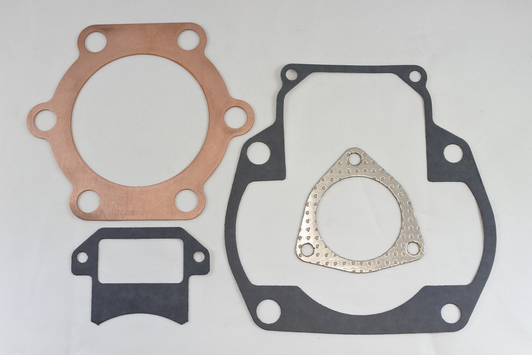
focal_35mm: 32
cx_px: 266
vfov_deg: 41.1
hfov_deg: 58.7
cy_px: 178
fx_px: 473
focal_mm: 12.1
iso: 400
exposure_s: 1/200
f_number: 3.8
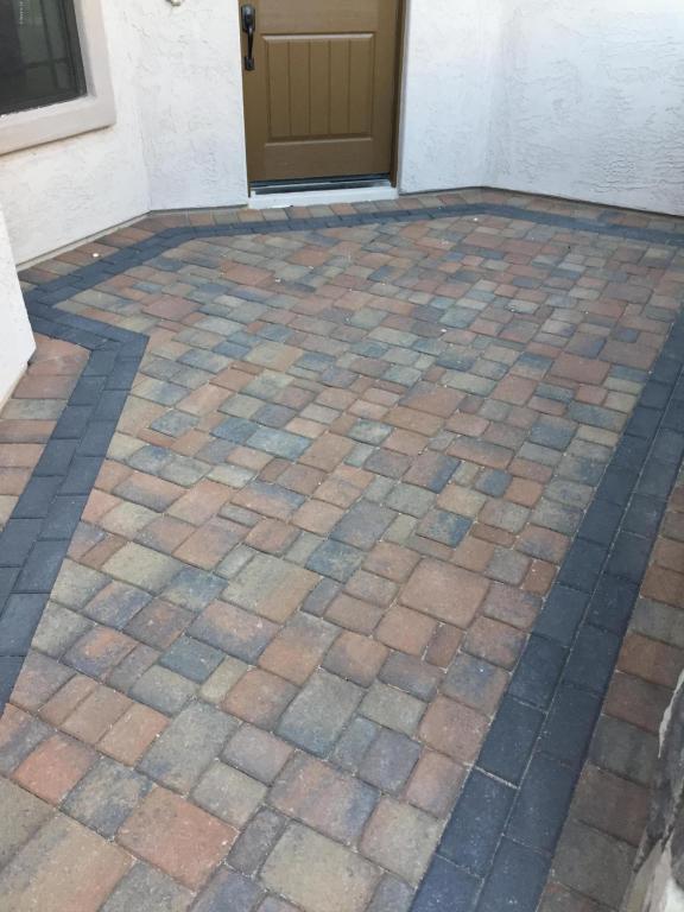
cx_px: 342
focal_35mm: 29
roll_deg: -1.7
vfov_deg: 61.7
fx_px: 764
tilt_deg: -33.3
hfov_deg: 48.2
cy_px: 456
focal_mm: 4.15
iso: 32
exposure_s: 1/30
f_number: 2.2
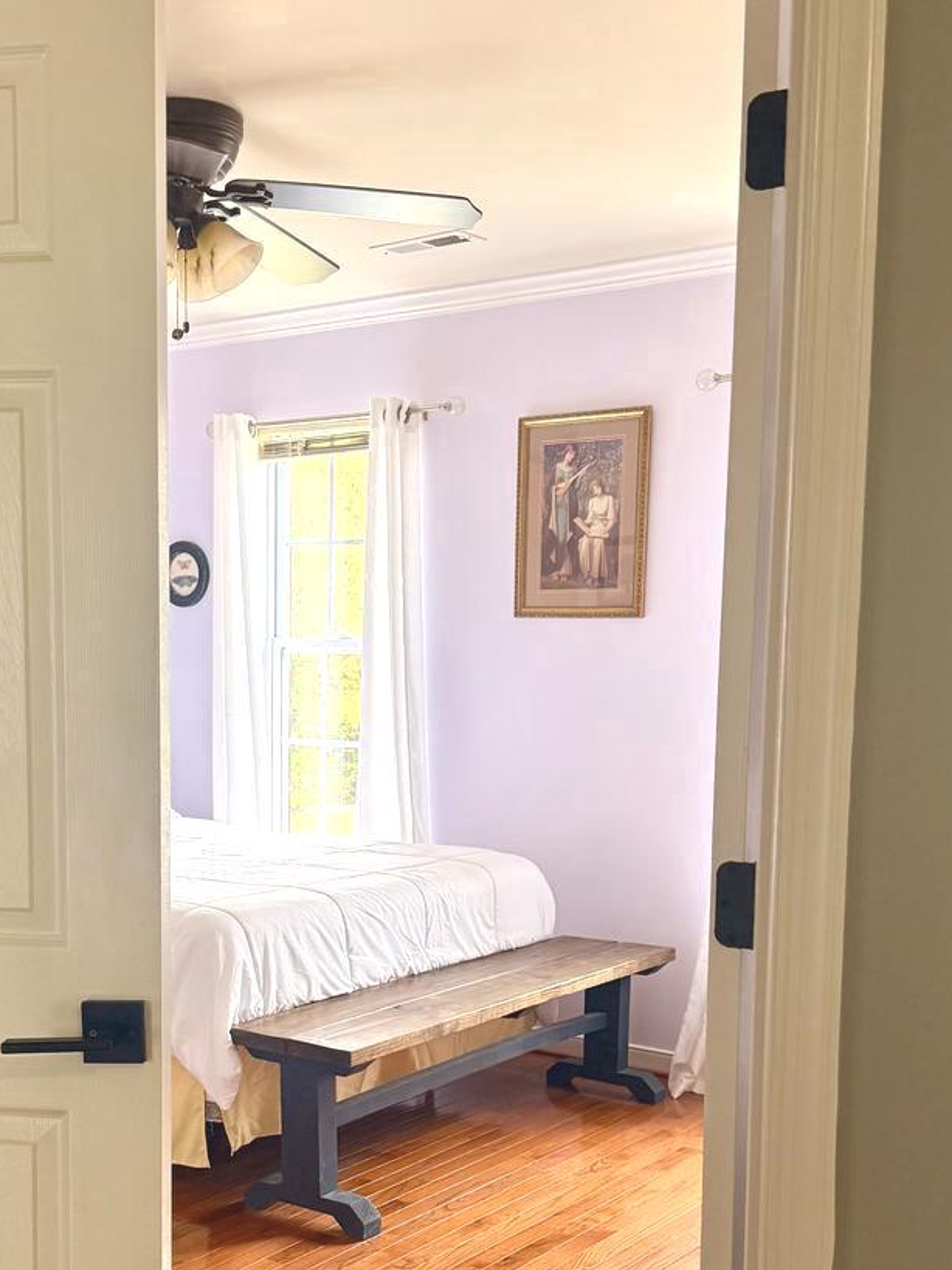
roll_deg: -0.4
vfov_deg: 41.6
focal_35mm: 45
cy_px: 844
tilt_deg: -6.3
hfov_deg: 31.8
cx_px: 276
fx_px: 1651
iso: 200
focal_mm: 6.76
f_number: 1.78
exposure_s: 1/199
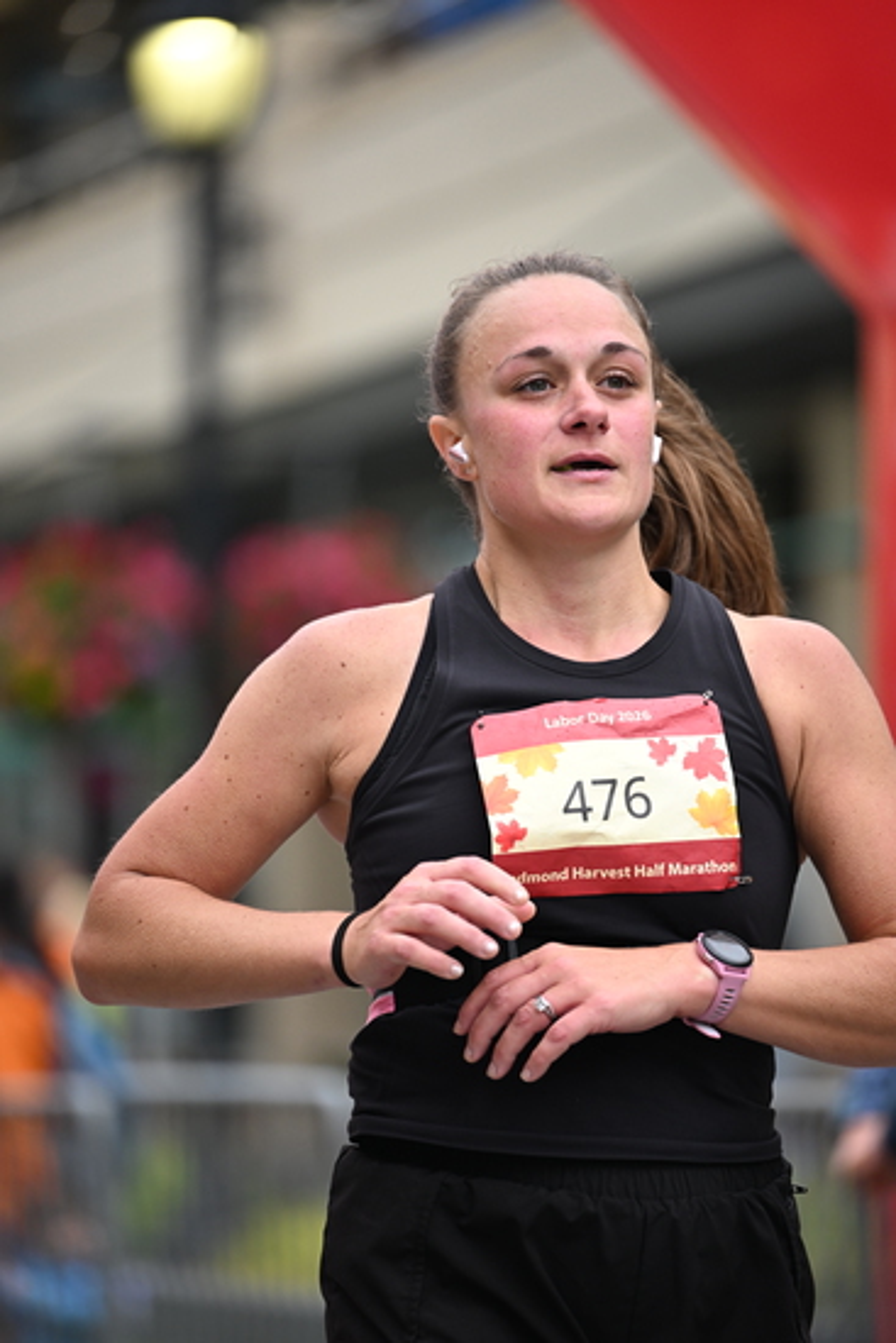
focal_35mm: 200
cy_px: 672
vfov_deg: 10.3
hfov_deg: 6.9
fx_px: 7461
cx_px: 448
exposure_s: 1/2000
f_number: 2.8
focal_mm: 200
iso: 640
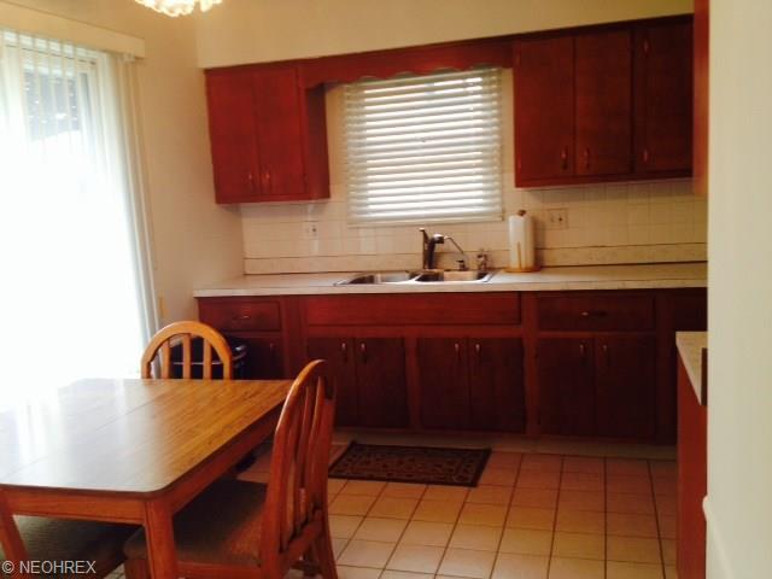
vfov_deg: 40.7
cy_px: 290
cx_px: 386
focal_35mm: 35
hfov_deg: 52.6
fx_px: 781
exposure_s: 1/40
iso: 64
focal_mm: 4.28
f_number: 2.4
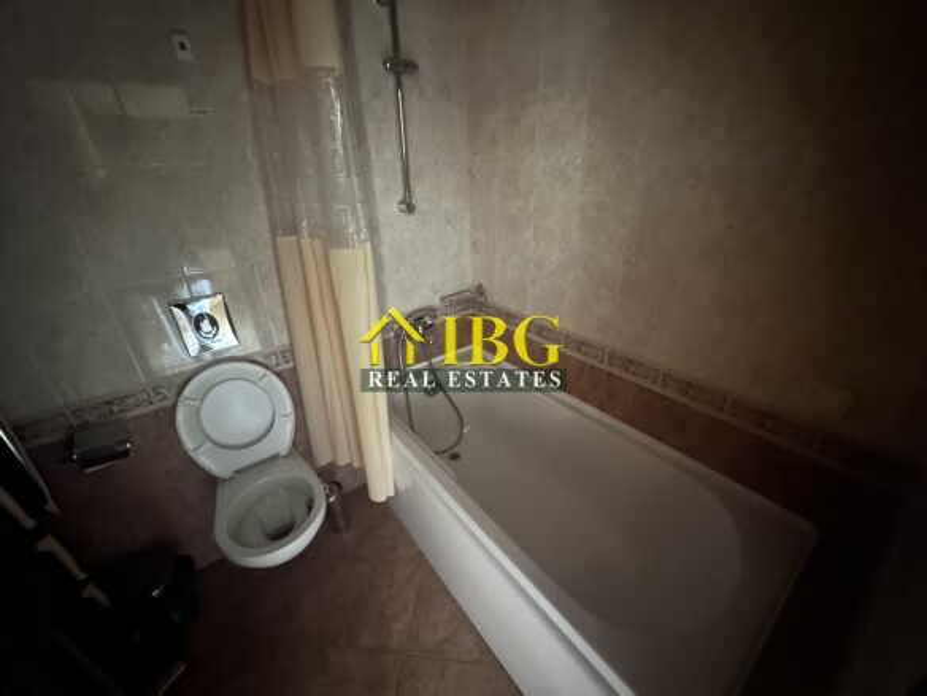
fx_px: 375
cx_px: 464
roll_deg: +1.6
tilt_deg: -25.7
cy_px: 348
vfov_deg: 85.7
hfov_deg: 102.1
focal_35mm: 14
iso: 2500
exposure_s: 1/8
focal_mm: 2.22
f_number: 2.2
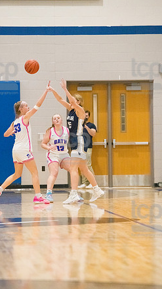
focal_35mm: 204
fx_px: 1558
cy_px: 147
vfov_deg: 10.6
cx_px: 75
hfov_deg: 6.0
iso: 10000
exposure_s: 1/1600
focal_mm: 190
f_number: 4.5
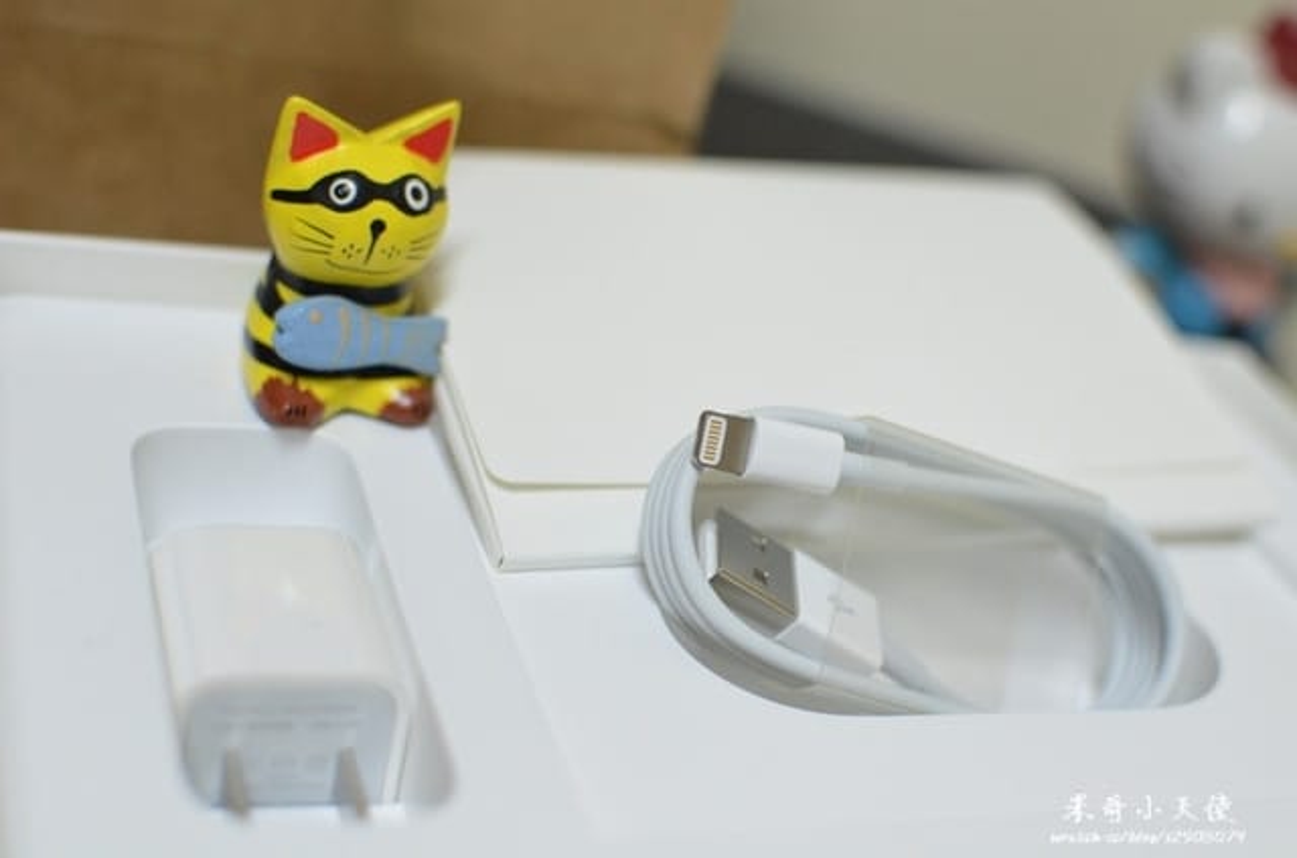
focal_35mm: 52
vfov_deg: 25.6
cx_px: 648
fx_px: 1886
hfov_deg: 37.9
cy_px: 429
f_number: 3.2
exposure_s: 1/125
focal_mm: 35
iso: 1600
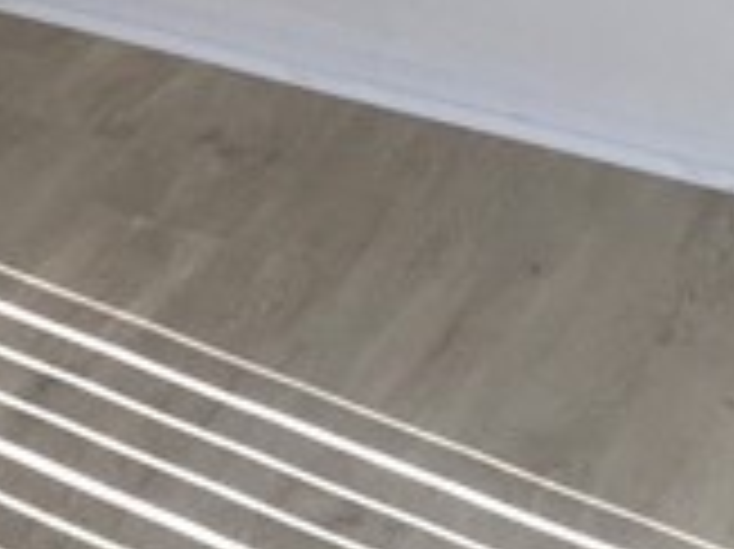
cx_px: -959
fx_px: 3856
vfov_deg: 7.5
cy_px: -837
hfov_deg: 9.7
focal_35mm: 182
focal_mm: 4.15
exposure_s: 1/120
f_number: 2.2
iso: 32
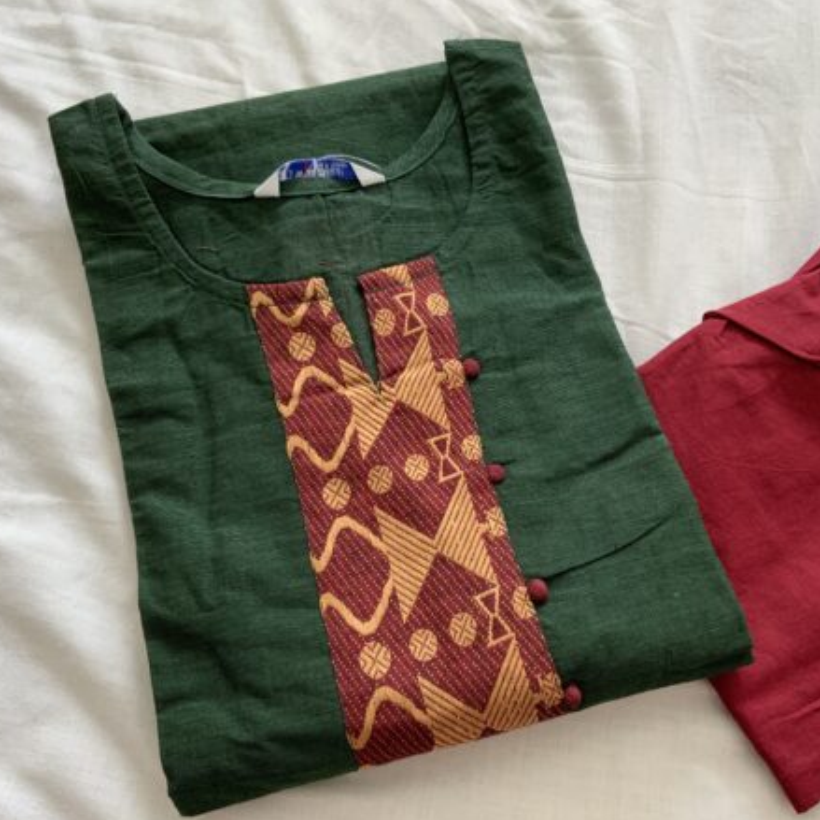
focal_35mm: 35
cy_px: 413
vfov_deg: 47.2
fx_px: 938
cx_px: 428
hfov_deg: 47.2
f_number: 1.8
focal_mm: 3
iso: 25
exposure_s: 1/122
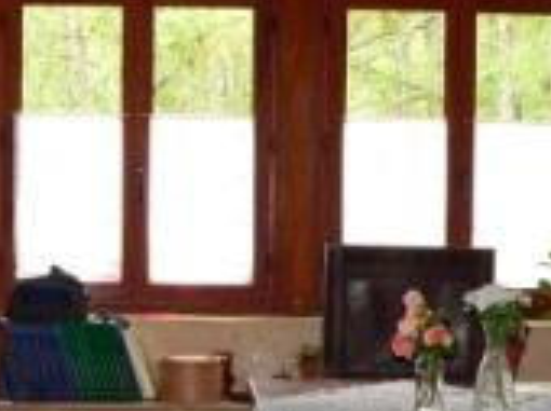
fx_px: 1510
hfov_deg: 20.5
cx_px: 143
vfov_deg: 15.4
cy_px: 356
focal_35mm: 95
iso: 400
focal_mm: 6
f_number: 2.8
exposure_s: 1/100
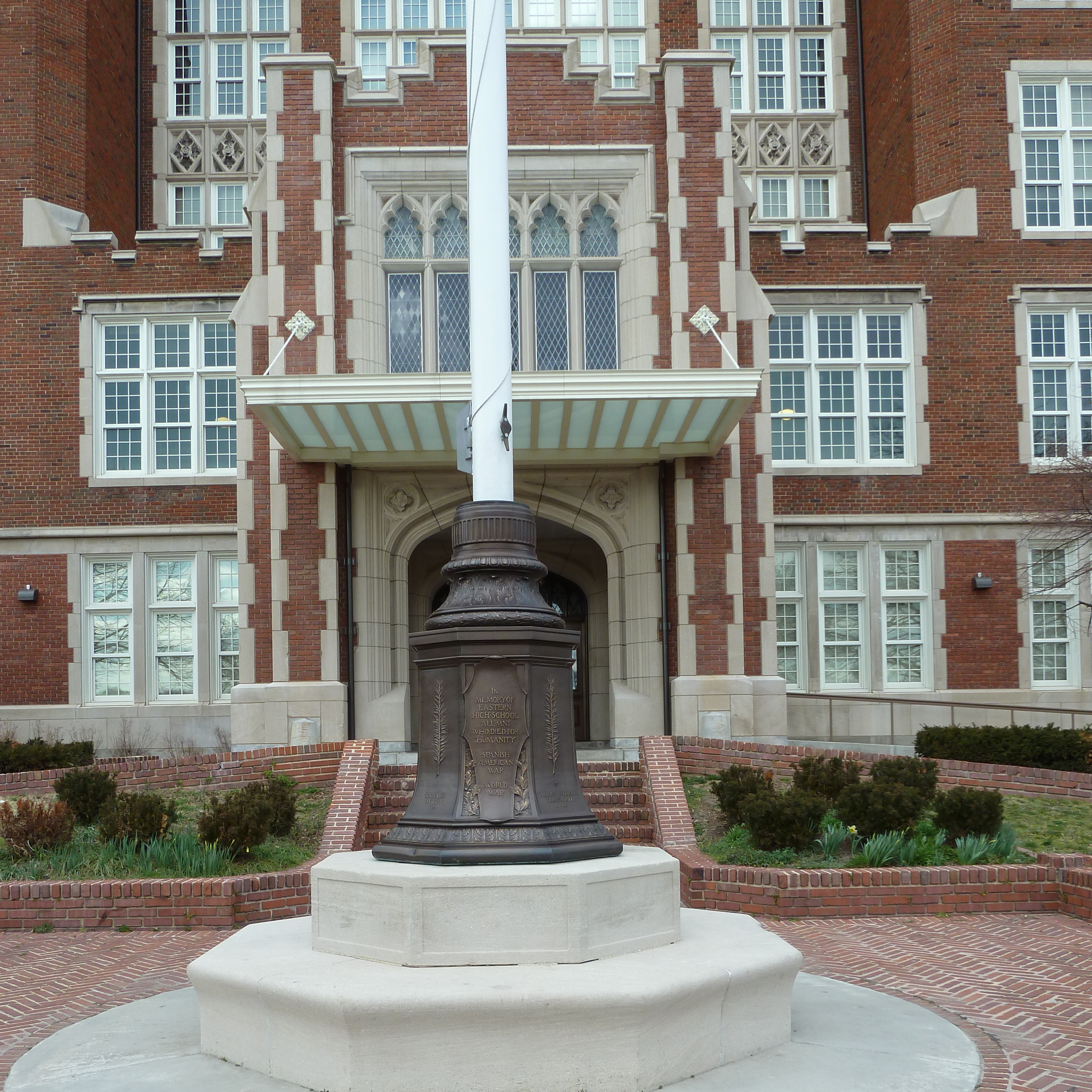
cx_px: 548
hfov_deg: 51.1
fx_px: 1142
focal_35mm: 32
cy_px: 722
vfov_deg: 50.3
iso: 80
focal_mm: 4.4
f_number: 4
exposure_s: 1/125
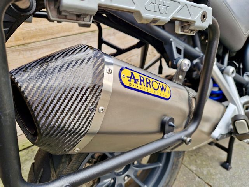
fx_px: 165
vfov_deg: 58.9
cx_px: 124
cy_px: 94
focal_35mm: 23
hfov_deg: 73.9
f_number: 1.8
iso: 50
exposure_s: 1/180
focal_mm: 5.4
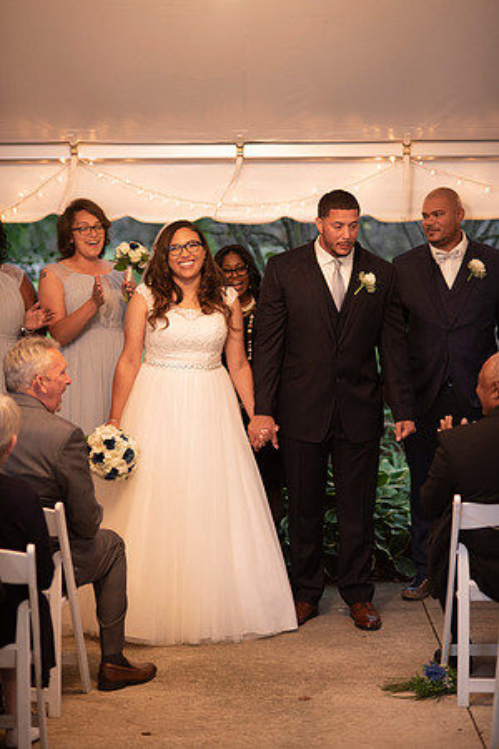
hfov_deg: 16.1
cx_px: 250
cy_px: 374
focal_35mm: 85
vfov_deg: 23.9
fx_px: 1767
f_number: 2
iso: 500
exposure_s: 1/160
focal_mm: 85
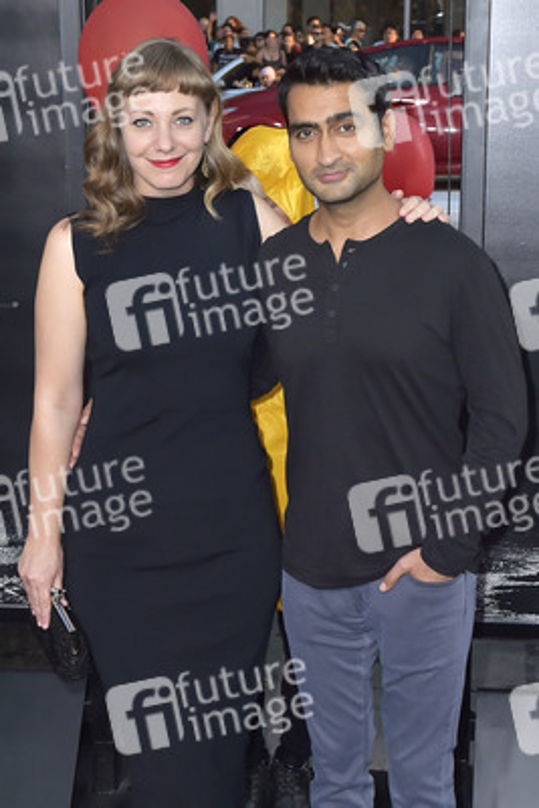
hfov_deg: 35.1
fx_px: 853
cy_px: 404
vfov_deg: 50.7
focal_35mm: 38
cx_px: 270
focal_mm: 38
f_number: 6.3
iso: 640
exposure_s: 1/250
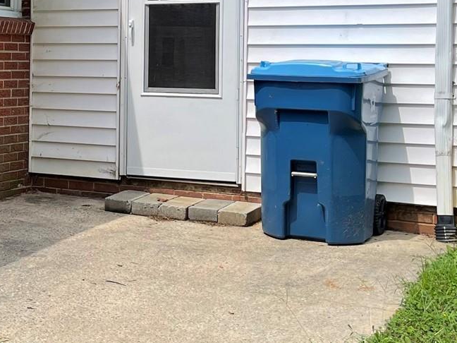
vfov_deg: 18.5
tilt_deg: -2.6
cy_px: 59
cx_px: -98
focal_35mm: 79
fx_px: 1043
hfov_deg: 22.7
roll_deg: -1.2
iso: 32
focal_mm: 5.1
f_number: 1.6
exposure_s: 1/2203
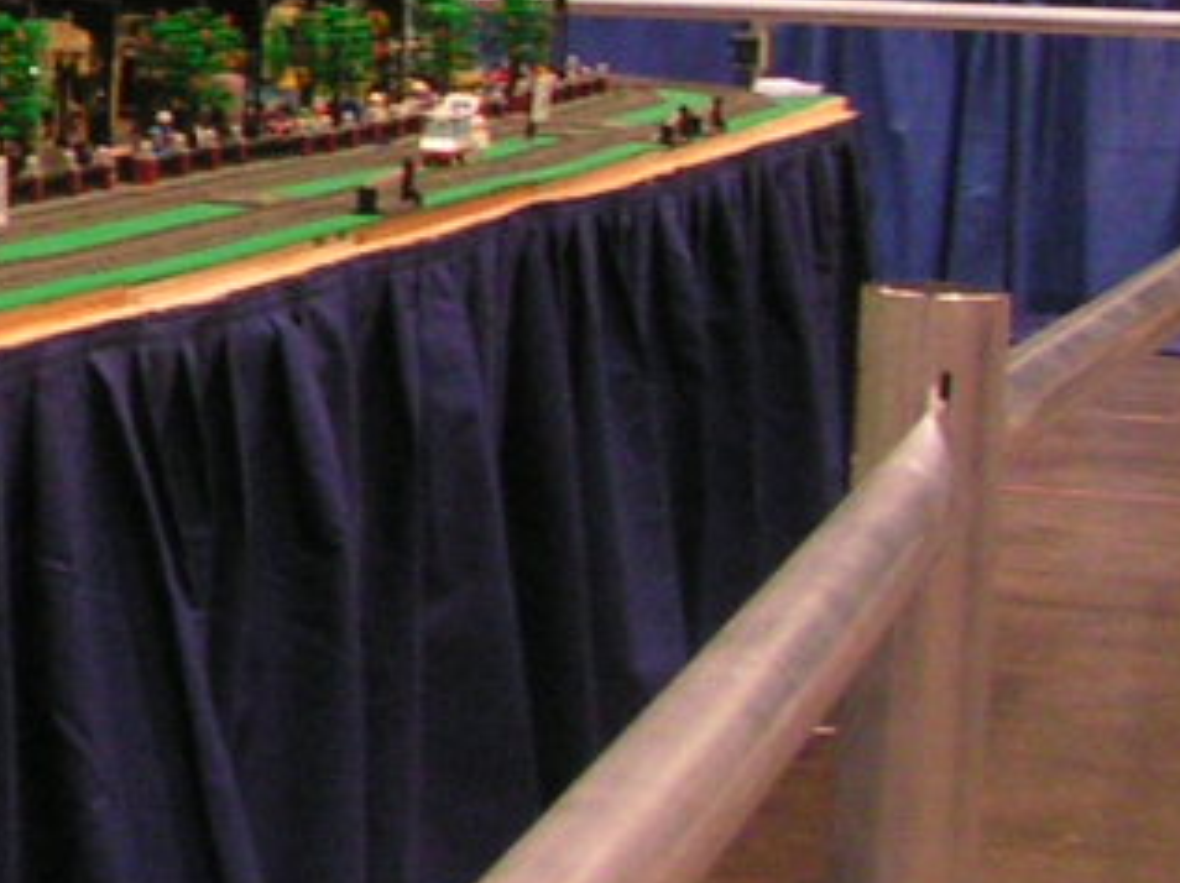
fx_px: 5212
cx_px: -917
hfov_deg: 11.9
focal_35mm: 153
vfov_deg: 9.5
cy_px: -200
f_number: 5
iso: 200
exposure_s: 1/6
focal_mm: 5.8
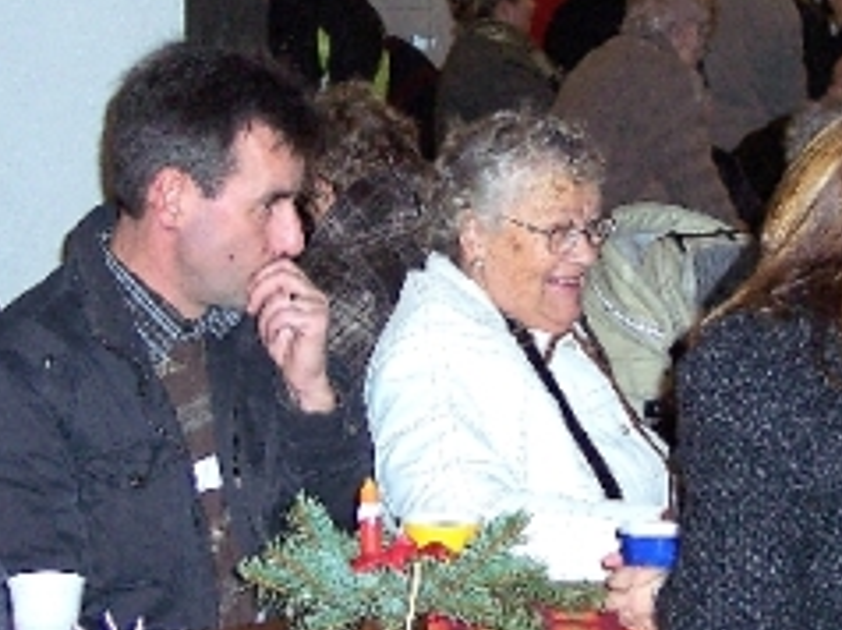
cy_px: 191
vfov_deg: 14.0
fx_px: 2551
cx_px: 587
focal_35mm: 105
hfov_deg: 18.7
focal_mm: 8
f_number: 2.8
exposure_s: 1/60
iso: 100
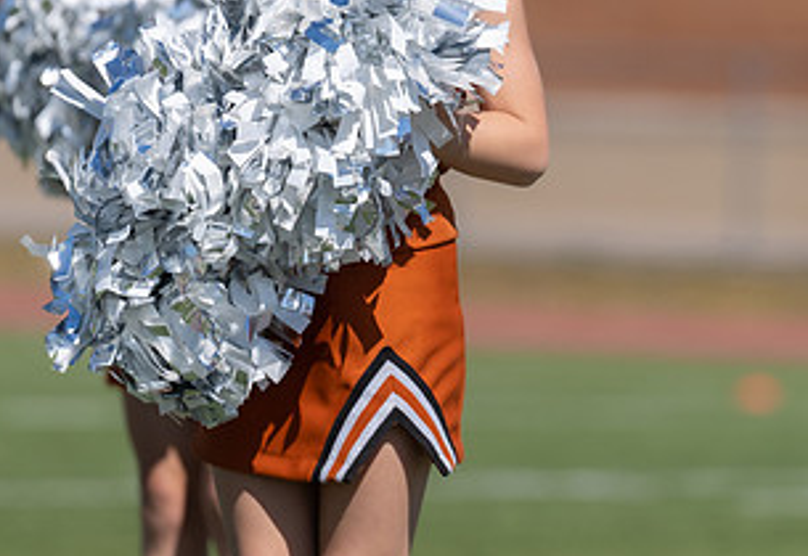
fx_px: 9295
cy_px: 61
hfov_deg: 5.0
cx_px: 413
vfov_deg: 3.4
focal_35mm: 410
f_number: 4
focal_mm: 200
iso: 100
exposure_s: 1/1600
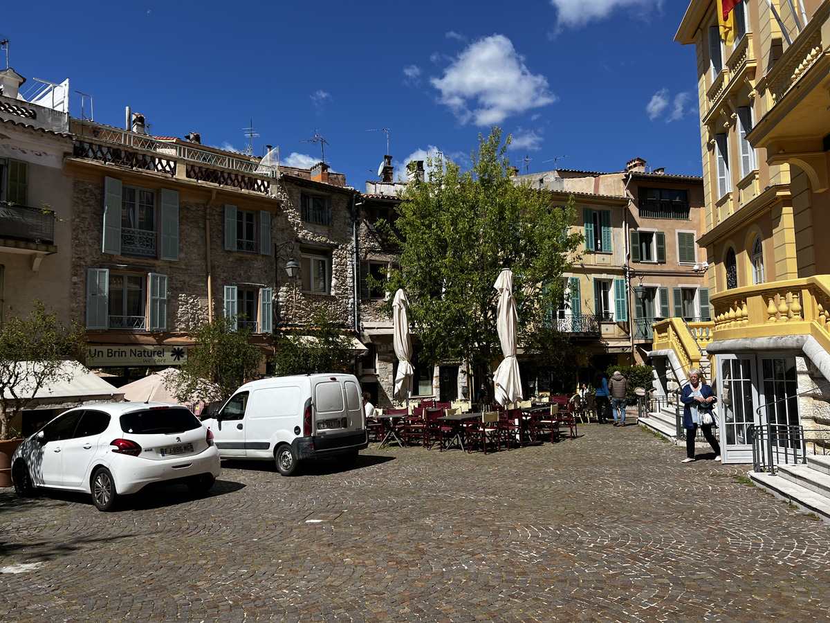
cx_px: 415
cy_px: 312
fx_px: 623
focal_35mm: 26
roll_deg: +1.1
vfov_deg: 53.1
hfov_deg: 67.3
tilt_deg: +5.2
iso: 50
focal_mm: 5.7
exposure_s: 1/4831
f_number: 1.5
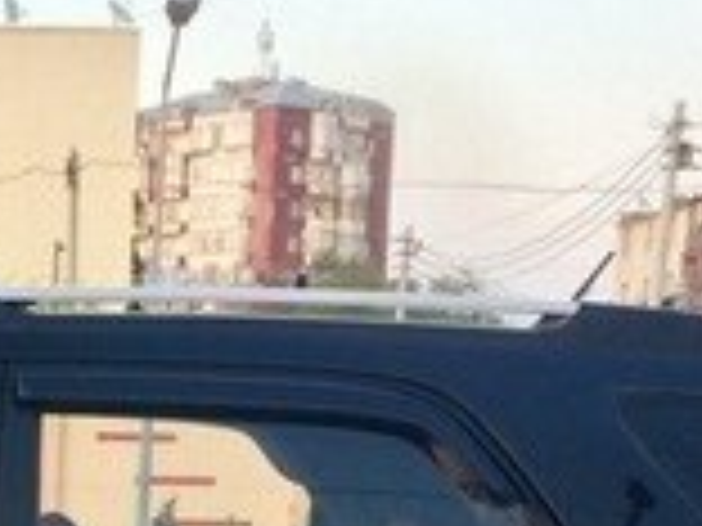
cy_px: 789
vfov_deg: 11.5
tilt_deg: -8.0
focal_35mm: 123
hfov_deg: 15.4
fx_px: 2494
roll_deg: -2.1
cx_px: -171
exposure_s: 1/100
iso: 50
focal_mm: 4.15
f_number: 2.2
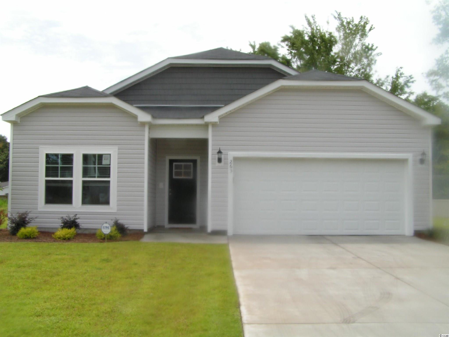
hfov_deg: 49.0
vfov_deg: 37.7
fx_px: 493
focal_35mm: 38
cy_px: 168
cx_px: 224
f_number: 5.6
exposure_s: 1/320
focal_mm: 6.3
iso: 50
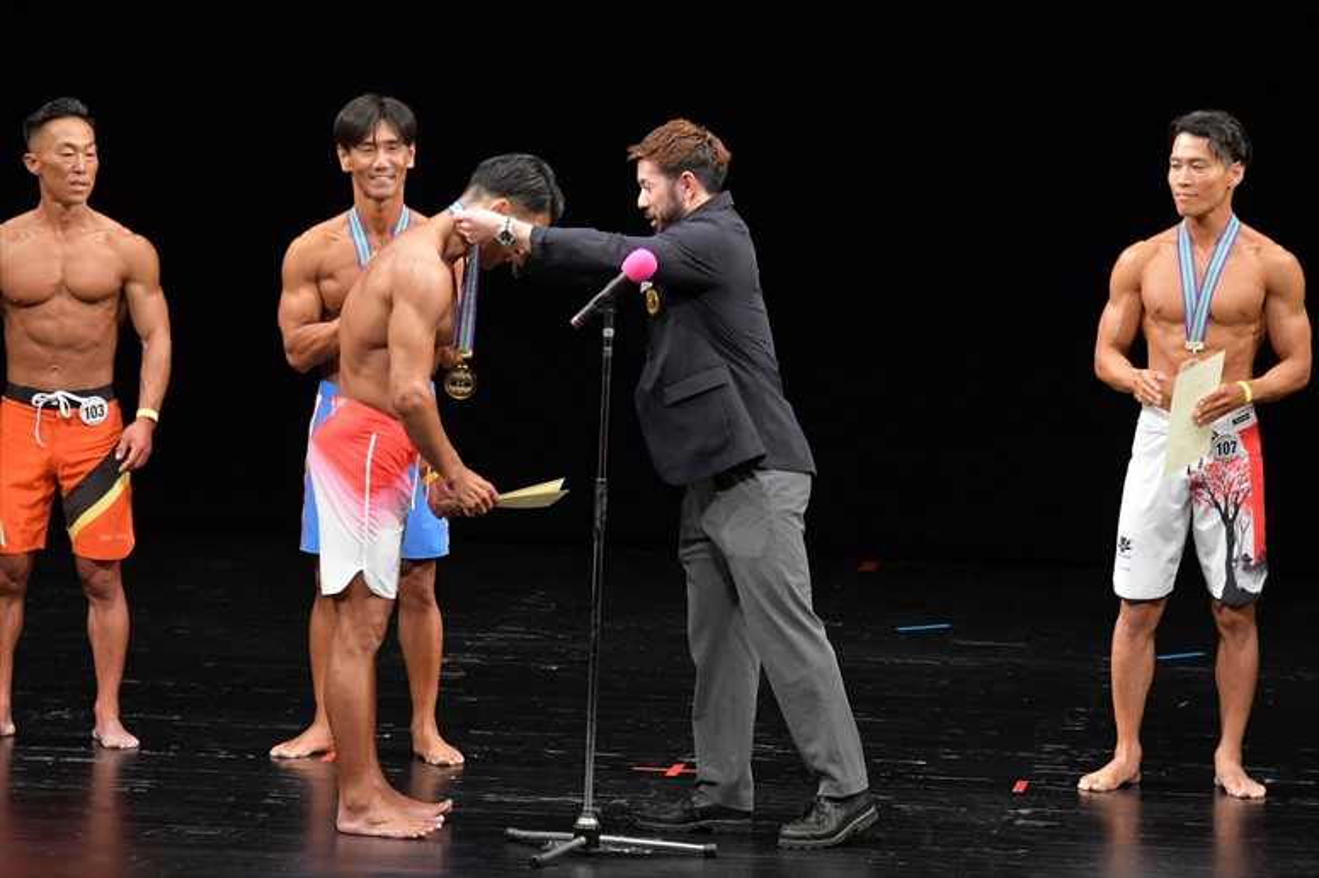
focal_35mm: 255
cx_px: 660
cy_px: 439
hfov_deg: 8.1
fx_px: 9338
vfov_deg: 5.4
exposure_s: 1/400
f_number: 5.6
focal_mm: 170
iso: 3200
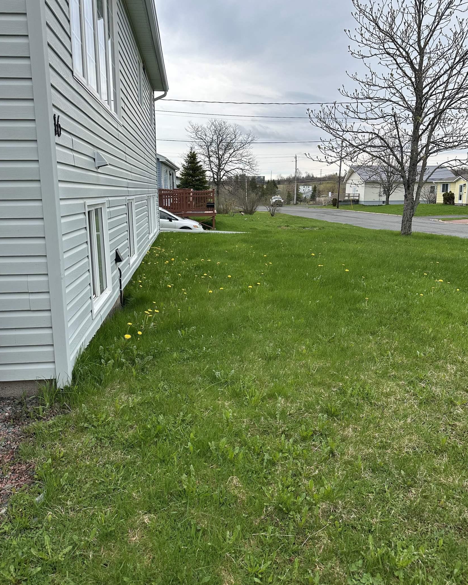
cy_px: 271
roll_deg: -0.4
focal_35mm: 26
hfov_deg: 54.9
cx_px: 227
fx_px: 450
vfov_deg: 65.9
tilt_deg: -10.6
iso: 80
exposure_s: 1/1495
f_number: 1.78
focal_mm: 6.86
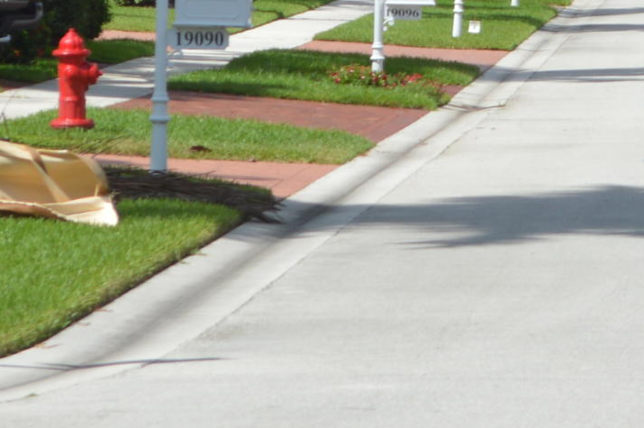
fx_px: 6184
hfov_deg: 5.9
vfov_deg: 4.0
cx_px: 747
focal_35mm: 346
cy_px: 62
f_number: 9
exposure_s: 1/320
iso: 100
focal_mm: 55
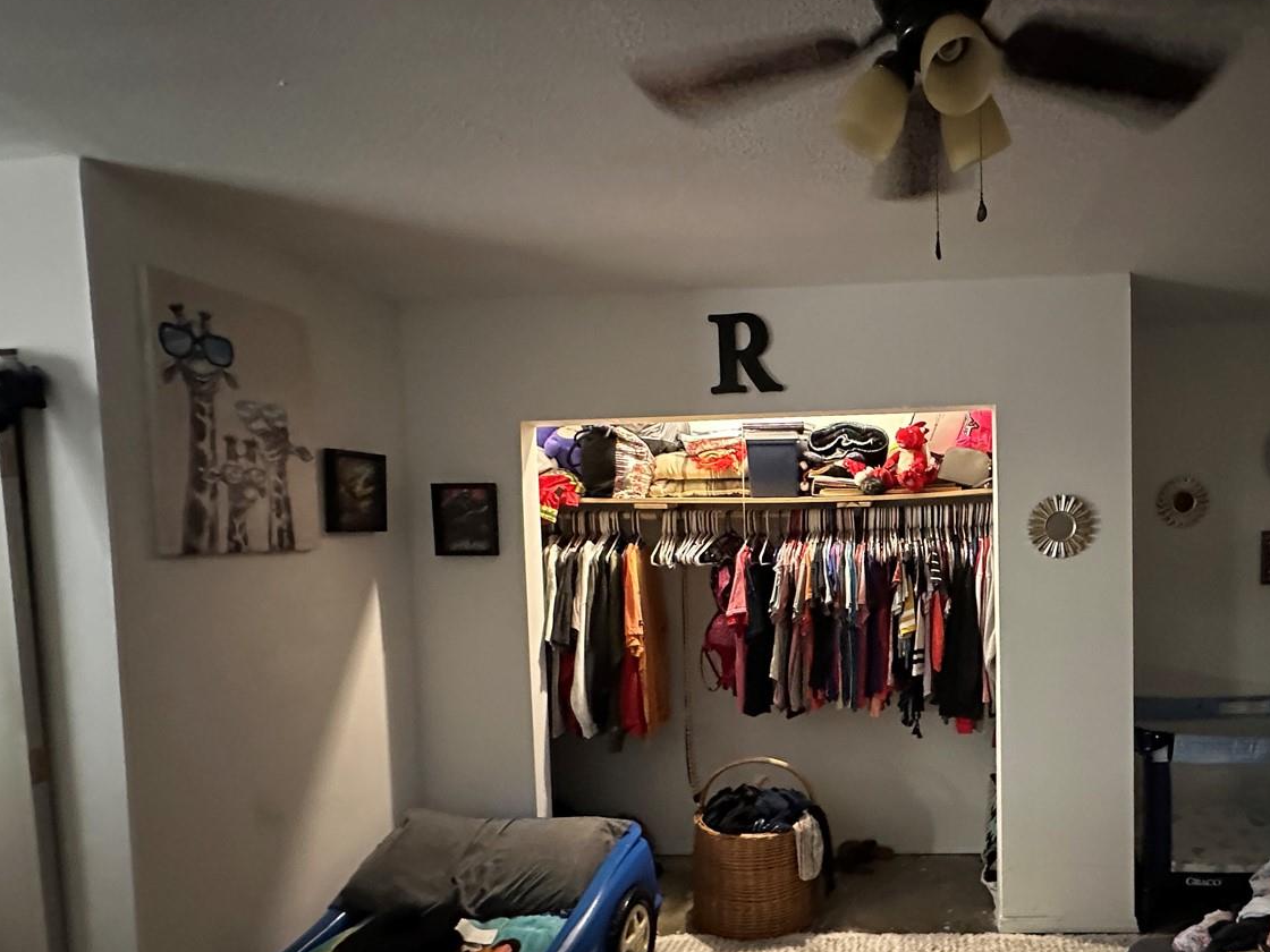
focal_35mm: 20
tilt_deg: -2.2
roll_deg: +1.5
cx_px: 865
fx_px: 734
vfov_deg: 65.3
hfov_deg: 78.6
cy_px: 572
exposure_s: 1/30
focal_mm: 2.22
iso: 1250
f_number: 2.2
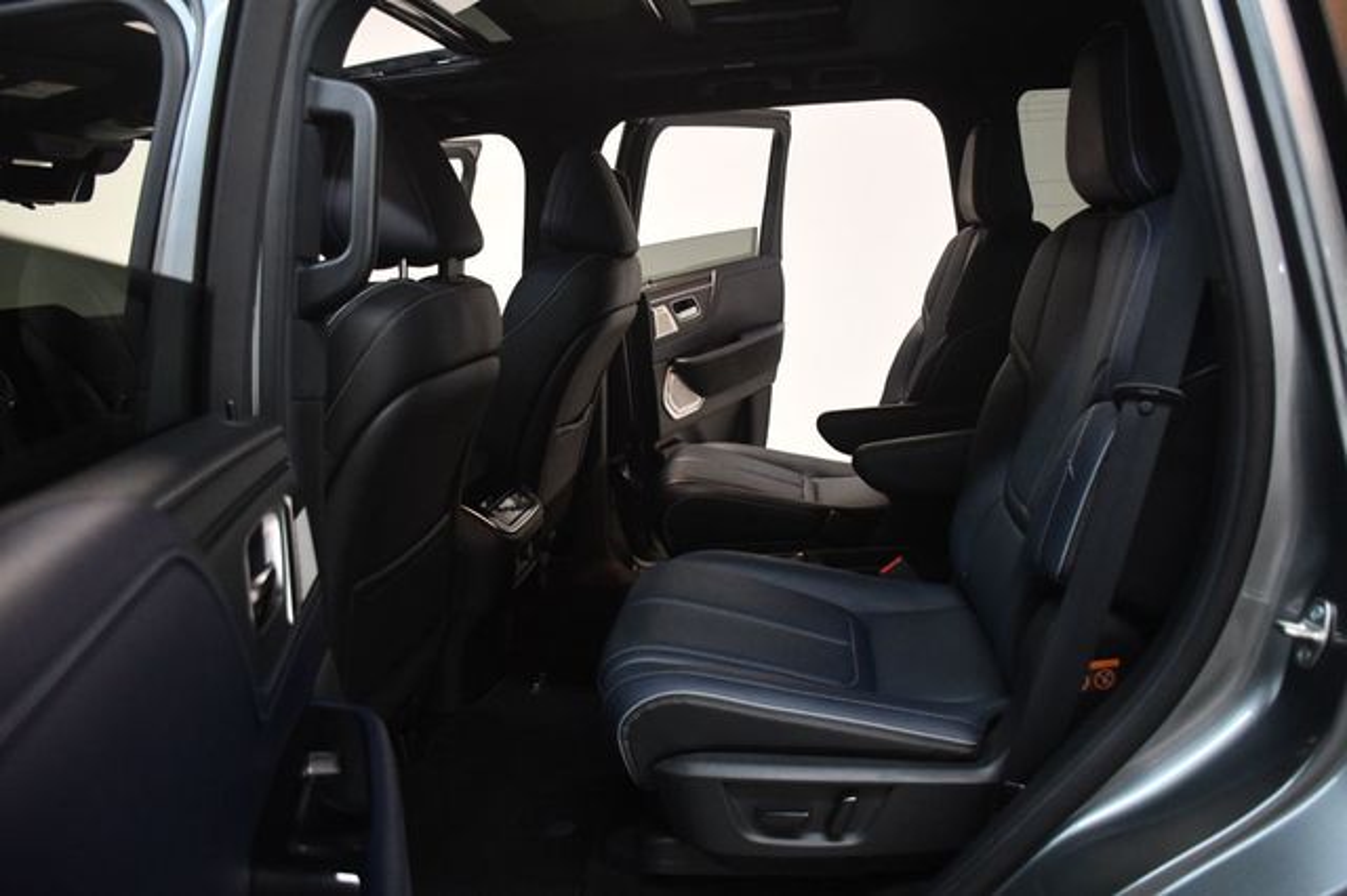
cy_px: 448
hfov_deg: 67.4
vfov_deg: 47.9
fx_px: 1010
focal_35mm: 27
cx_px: 674
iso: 3200
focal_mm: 18
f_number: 3.5
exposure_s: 1/125
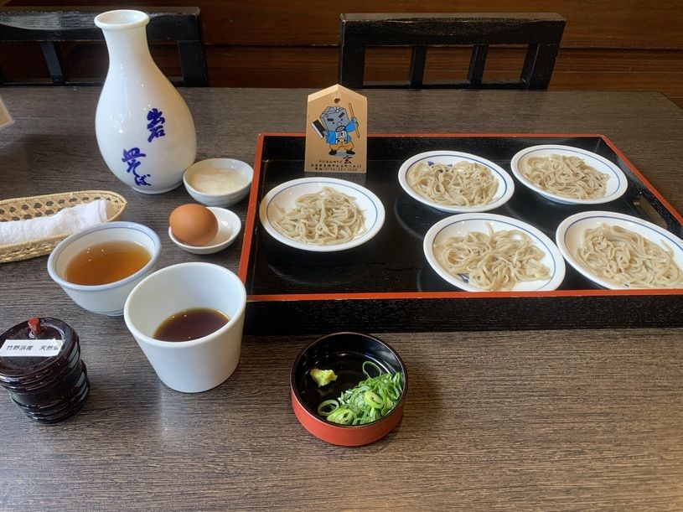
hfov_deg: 67.3
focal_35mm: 26
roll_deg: -2.3
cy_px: 256
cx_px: 342
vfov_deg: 53.1
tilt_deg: -37.9
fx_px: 513
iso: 100
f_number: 1.8
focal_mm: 4.25
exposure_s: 1/60
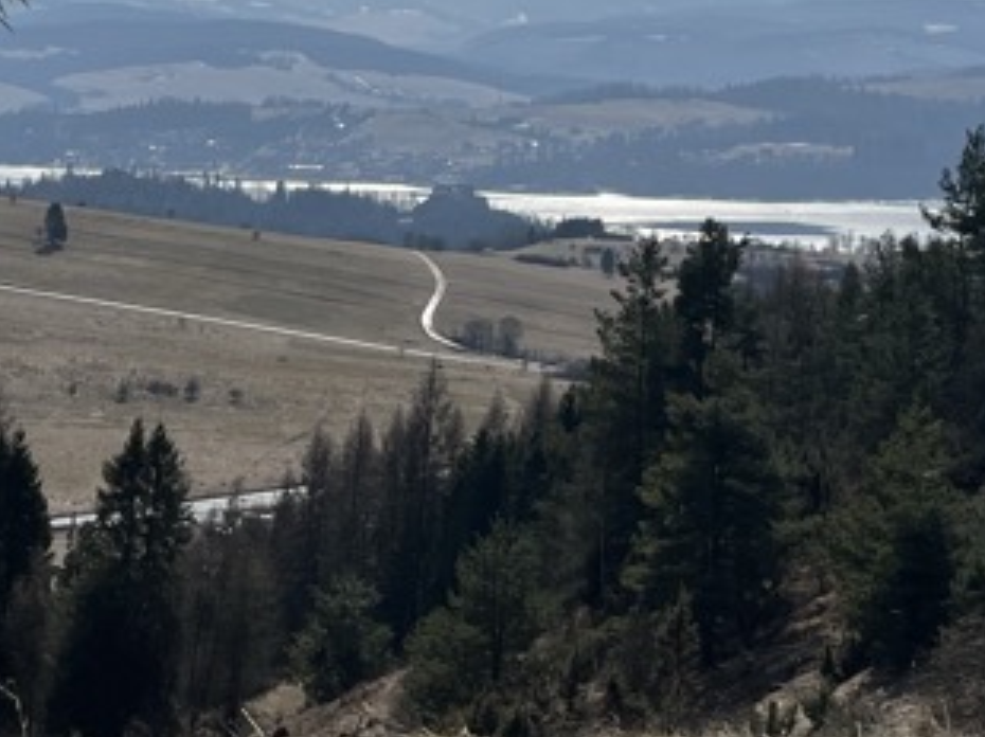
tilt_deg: +5.5
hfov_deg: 22.3
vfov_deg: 16.3
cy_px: -210
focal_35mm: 86
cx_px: 861
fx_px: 2445
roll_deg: -2.2
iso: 50
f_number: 1.6
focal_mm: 5.1
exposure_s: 1/13333
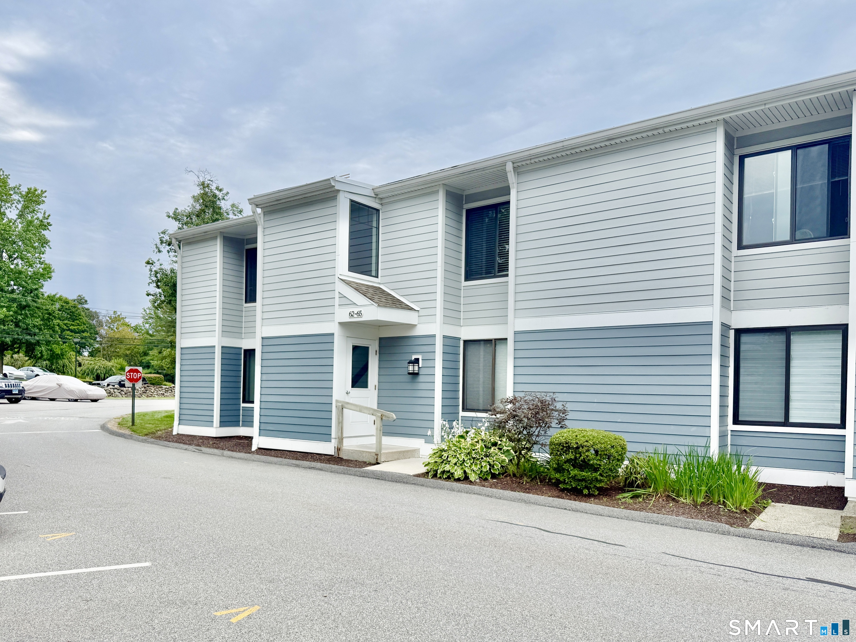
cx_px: 428
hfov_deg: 71.6
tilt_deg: +6.5
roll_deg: -0.5
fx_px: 593
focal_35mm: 24
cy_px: 321
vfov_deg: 56.8
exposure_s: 1/3953
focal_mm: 6.76
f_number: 1.78
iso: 80
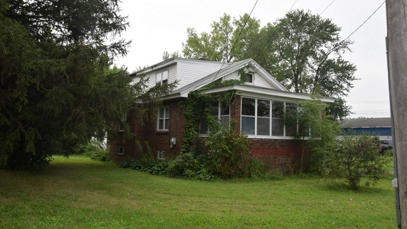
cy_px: 110
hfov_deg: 61.0
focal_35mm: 32
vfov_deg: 36.7
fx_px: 345
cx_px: 204
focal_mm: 20
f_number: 8
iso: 200
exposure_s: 1/250
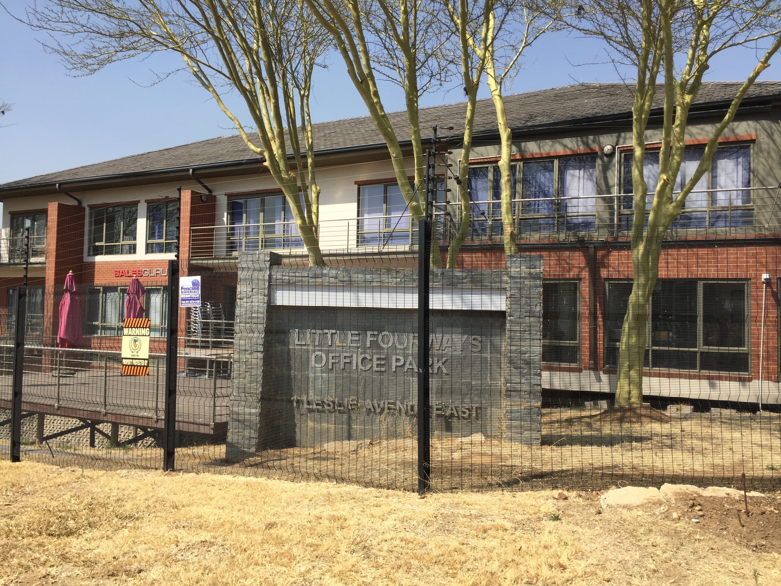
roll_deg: -2.6
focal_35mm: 29
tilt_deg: +5.2
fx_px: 654
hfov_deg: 61.7
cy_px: 293
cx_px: 390
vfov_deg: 48.2
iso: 32
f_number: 2.2
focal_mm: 4.15
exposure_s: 1/1721
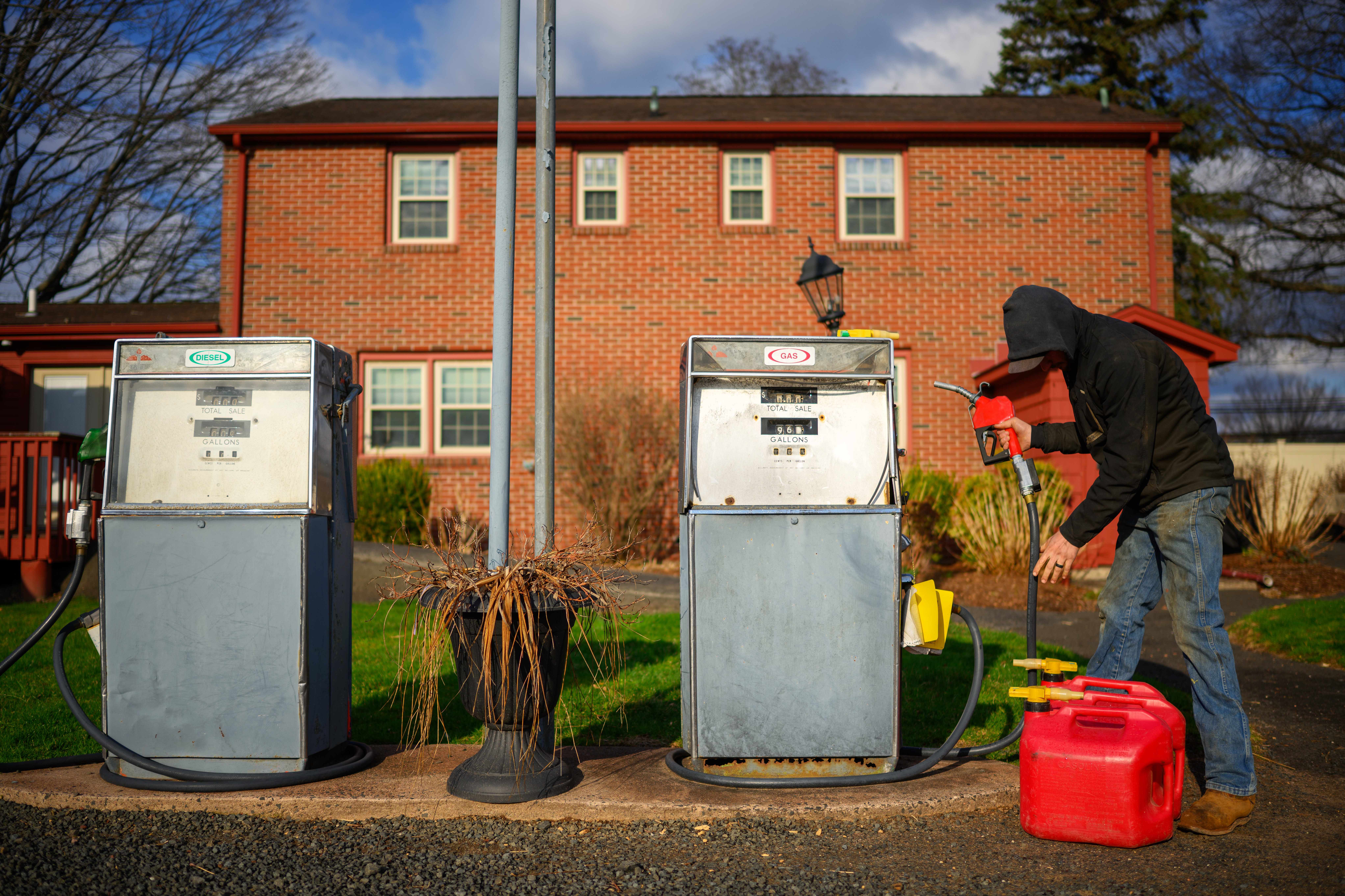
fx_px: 1308
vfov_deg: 37.9
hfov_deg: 54.4
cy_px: 448
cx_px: 672
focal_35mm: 35
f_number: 1.8
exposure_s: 1/3200
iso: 32
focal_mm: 35
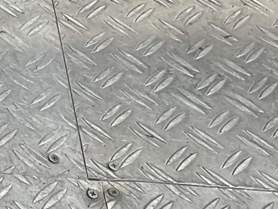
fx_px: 1117
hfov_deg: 13.0
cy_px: -32
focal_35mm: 139
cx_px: -198
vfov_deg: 10.5
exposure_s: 1/101
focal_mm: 3
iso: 16
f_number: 1.8
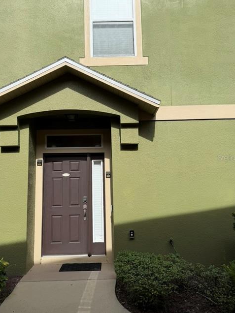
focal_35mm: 29
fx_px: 262
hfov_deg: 48.2
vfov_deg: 61.7
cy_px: 157
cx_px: 111
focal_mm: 6.76
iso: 80
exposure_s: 1/4167
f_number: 1.78
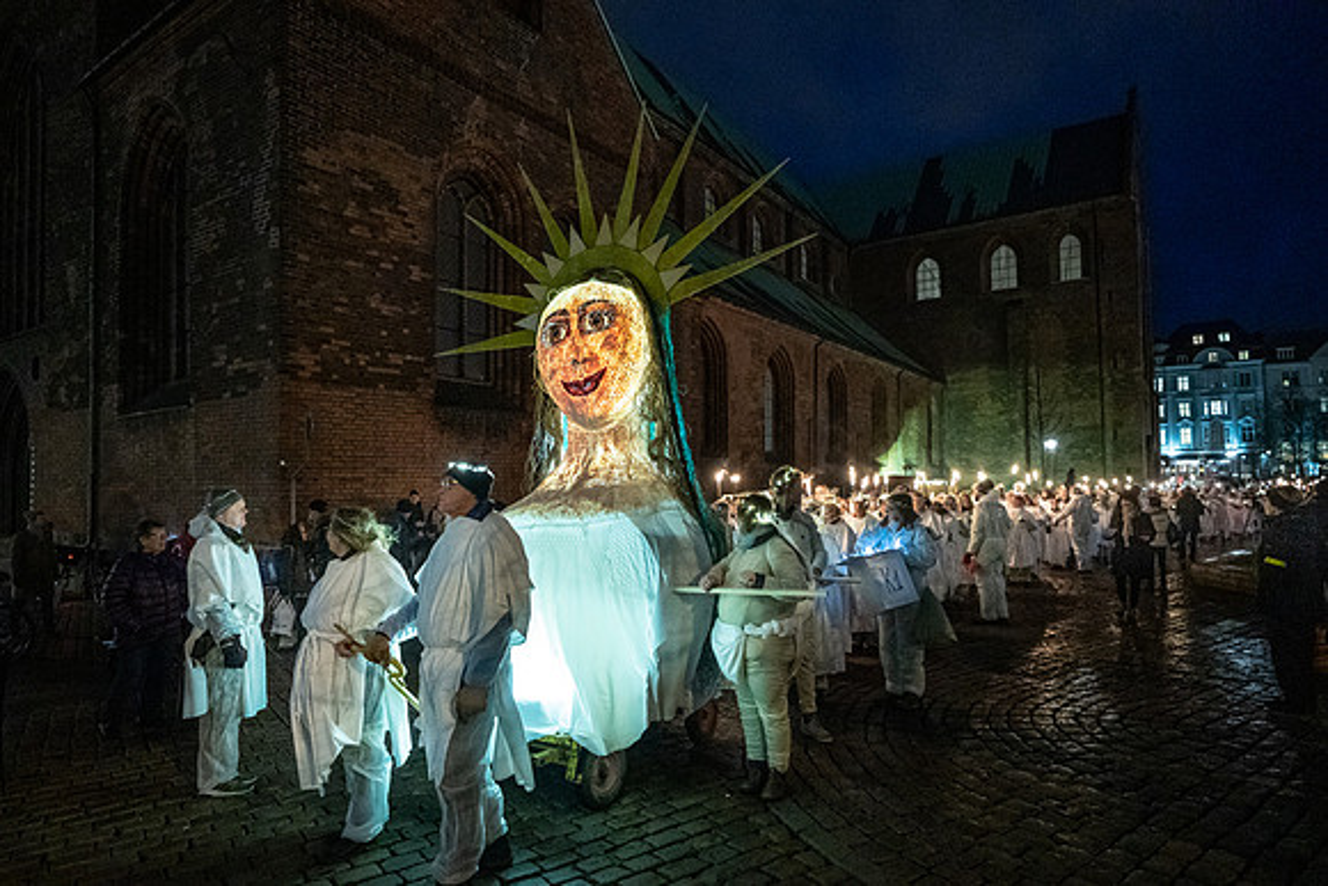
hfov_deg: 84.4
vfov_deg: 62.4
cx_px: 664
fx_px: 732
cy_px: 443
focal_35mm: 20
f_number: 2.8
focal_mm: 19
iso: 6400
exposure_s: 1/125
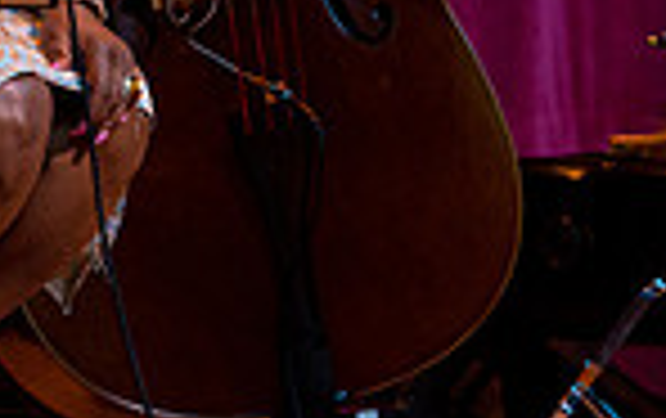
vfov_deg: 1.4
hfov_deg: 2.2
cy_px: -194
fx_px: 17433
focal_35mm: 959
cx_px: -166
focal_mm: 200
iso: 2500
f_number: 5.6
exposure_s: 1/320
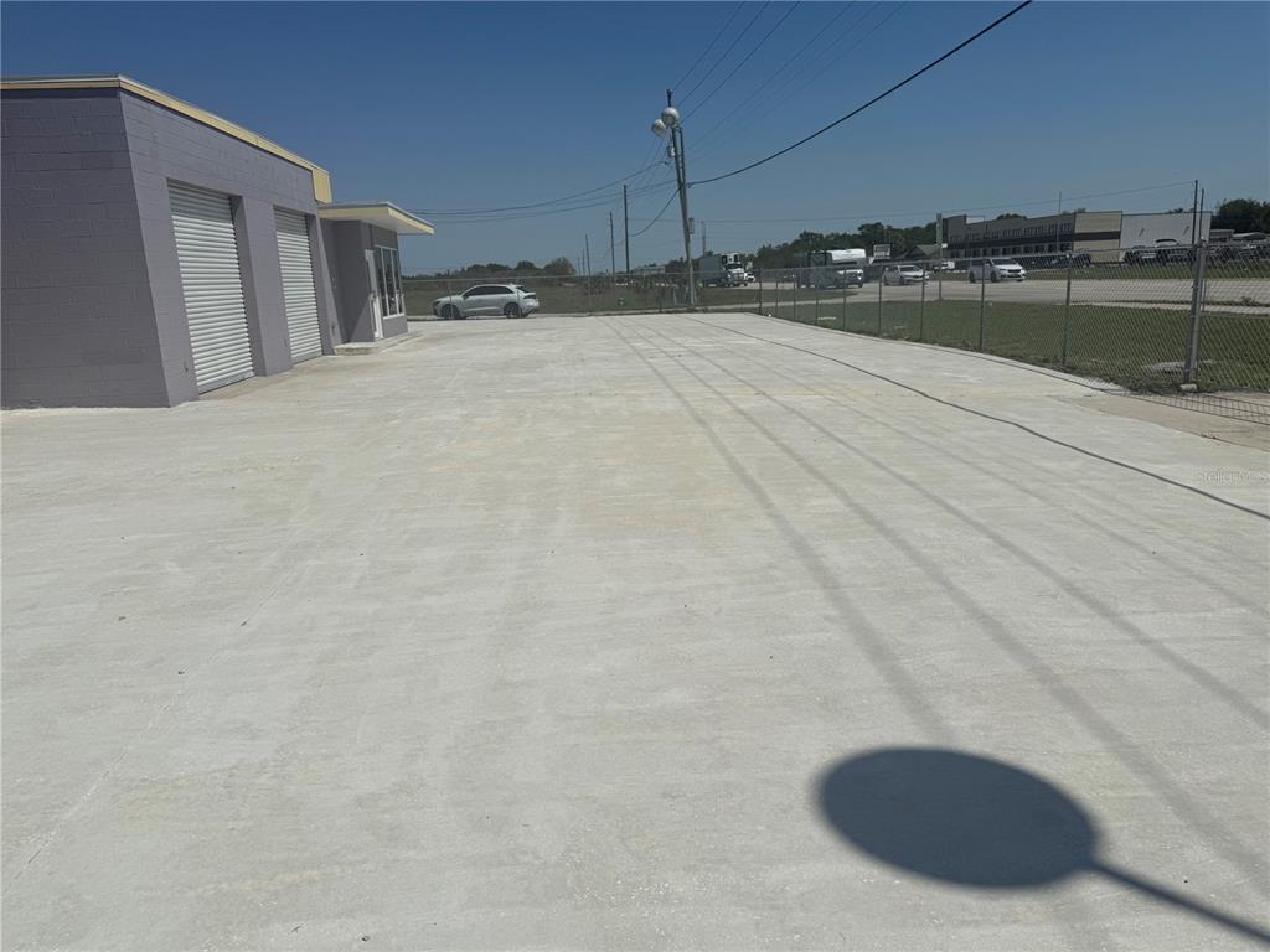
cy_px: 476
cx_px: 635
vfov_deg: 56.8
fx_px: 881
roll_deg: +3.1
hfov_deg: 71.6
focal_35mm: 24
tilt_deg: -12.8
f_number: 1.78
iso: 50
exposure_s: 1/14286
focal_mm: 6.76
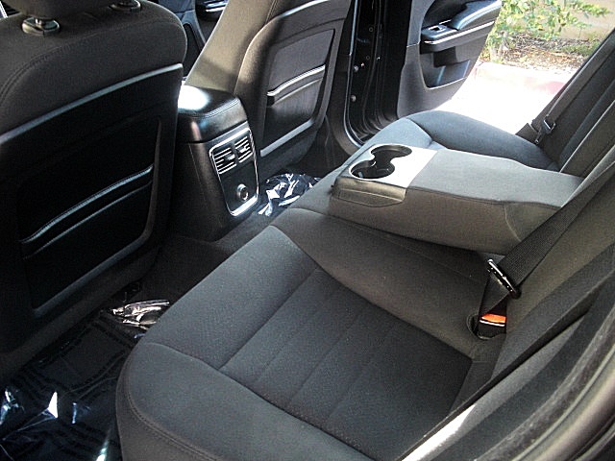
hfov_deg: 51.4
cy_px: 230
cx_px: 308
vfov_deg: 39.7
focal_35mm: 36
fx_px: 640
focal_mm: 6.3
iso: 400
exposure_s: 1/80
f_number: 2.8
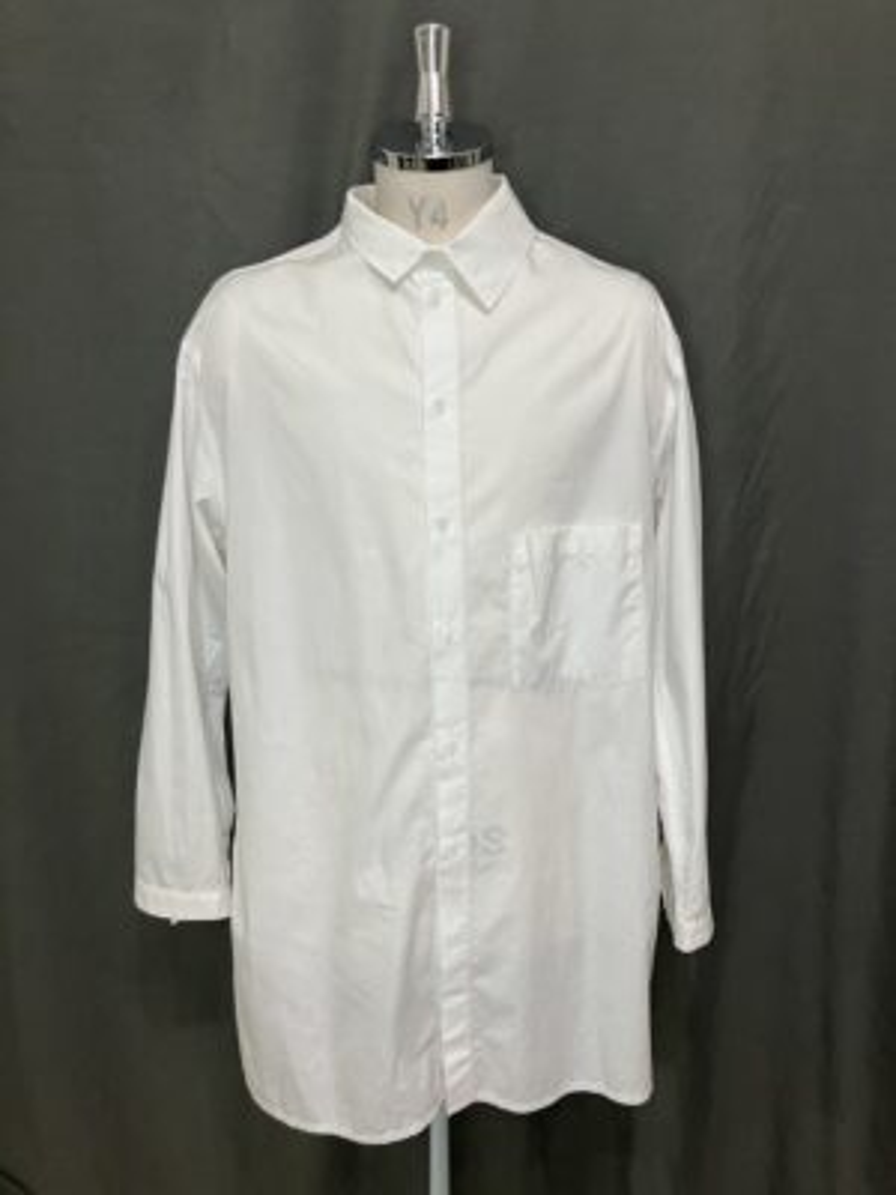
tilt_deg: -14.9
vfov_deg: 63.4
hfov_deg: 49.7
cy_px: 598
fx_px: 966
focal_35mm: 28
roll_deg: +0.0
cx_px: 448
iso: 80
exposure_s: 1/50
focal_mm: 3.99
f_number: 1.8
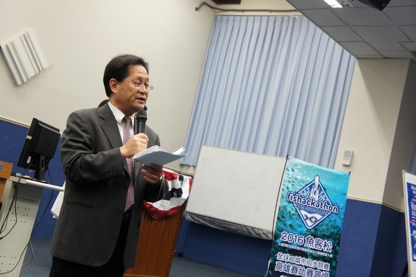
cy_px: 138
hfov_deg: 34.2
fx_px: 675
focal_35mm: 58
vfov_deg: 23.1
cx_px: 208
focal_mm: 39
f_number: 5.6
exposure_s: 1/100
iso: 1600
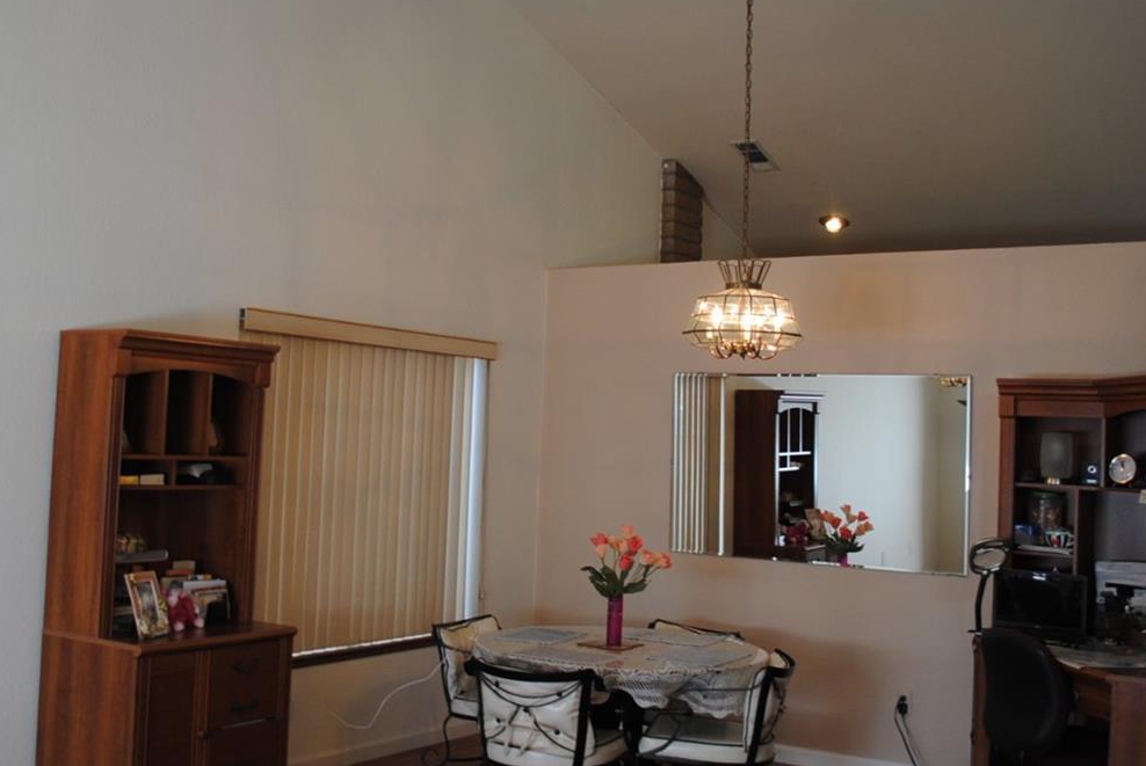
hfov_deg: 47.3
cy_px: 329
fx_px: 1306
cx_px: 501
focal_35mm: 41
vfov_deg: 32.7
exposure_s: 1/30
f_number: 3.5
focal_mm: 18
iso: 200
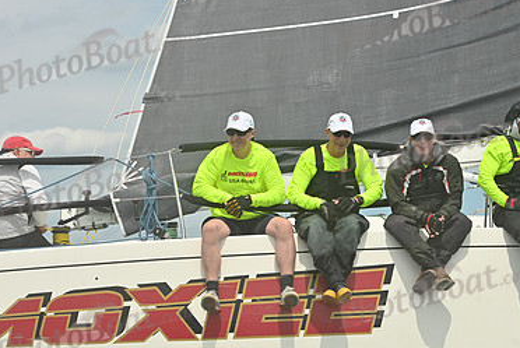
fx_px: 1576
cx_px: 266
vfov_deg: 12.6
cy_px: 240
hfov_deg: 18.7
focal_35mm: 109
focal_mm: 70
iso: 320
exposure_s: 1/1250
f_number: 11
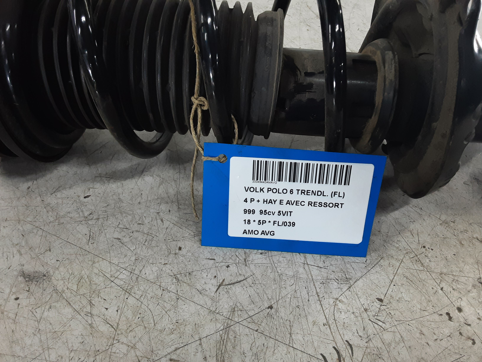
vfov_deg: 51.4
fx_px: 376
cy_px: 181
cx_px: 241
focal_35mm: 27
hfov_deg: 65.3
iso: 125
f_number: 1.9
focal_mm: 2.91
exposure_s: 1/50
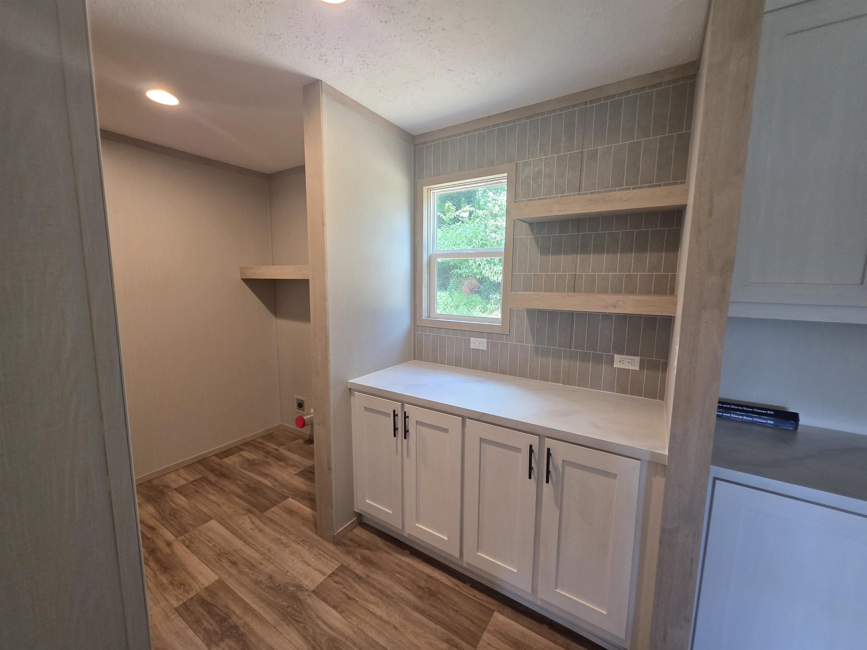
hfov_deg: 106.2
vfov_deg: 89.9
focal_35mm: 13
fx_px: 326
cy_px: 325
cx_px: 434
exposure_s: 1/120
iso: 200
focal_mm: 2.2
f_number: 1.9
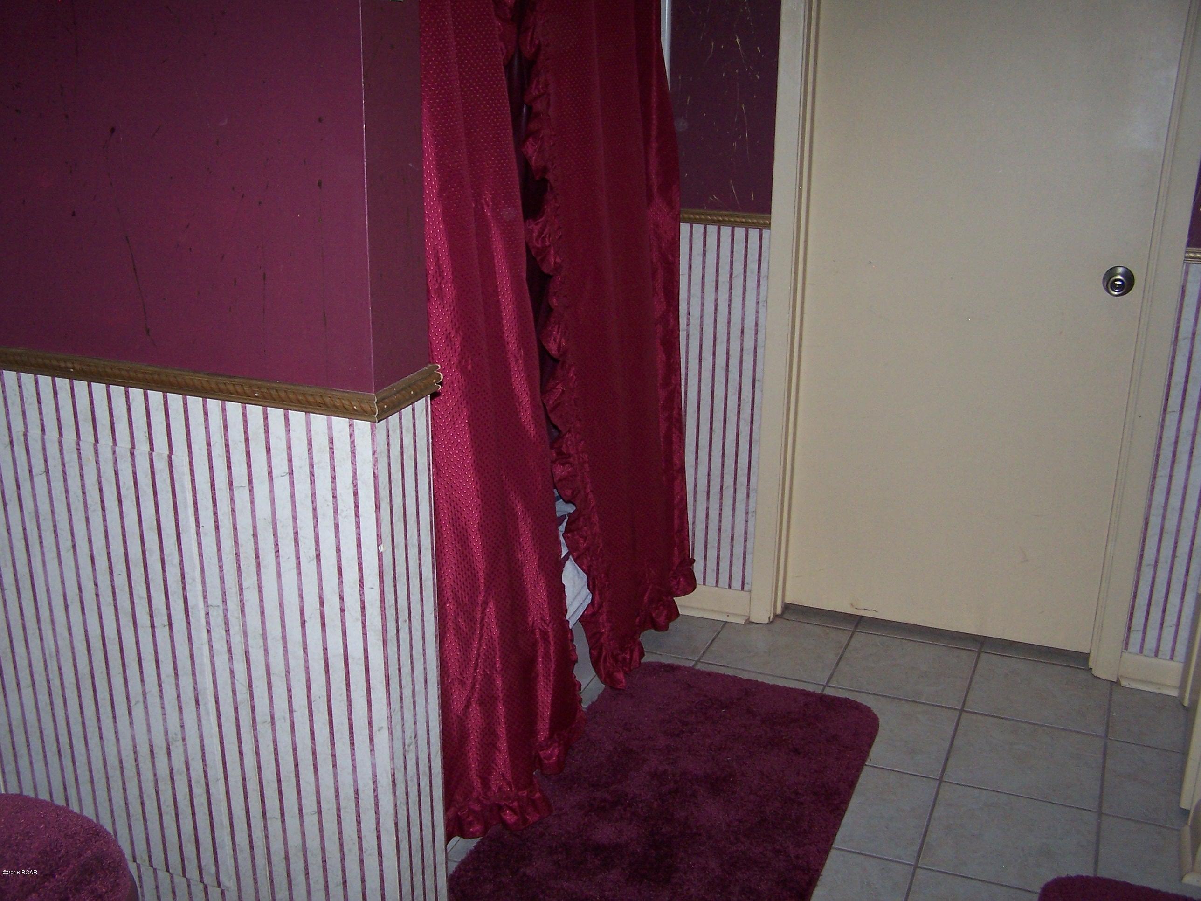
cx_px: 600
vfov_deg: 37.7
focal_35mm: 38
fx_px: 1318
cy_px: 450
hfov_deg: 49.0
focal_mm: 6.3
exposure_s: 1/60
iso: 140
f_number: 2.8
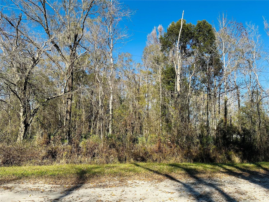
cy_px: 101
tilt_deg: +10.4
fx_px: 187
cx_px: 134
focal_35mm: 24
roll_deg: -2.0
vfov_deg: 56.8
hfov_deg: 71.6
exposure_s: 1/2660
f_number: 1.78
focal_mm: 6.86
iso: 80
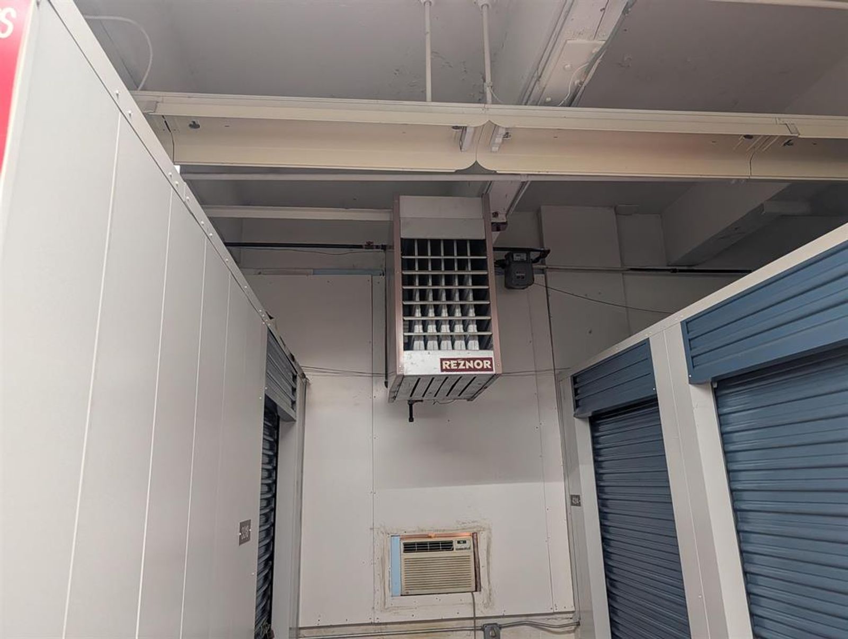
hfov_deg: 71.5
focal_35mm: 24
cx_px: 424
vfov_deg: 56.9
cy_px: 320
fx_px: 589
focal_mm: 6.9
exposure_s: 1/120
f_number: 1.68
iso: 675
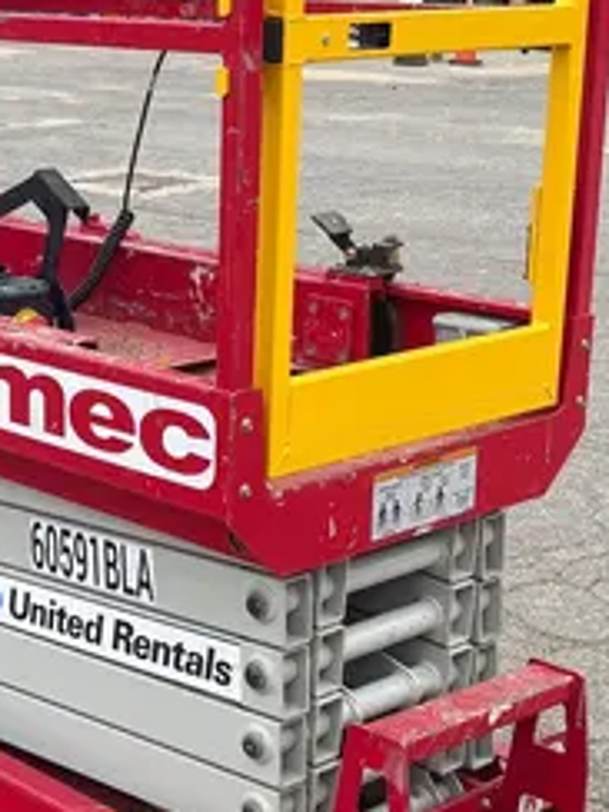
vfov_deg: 25.0
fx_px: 1830
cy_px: 431
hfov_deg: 18.6
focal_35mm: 78
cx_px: 73
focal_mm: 5.1
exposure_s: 1/440
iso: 50
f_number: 1.6
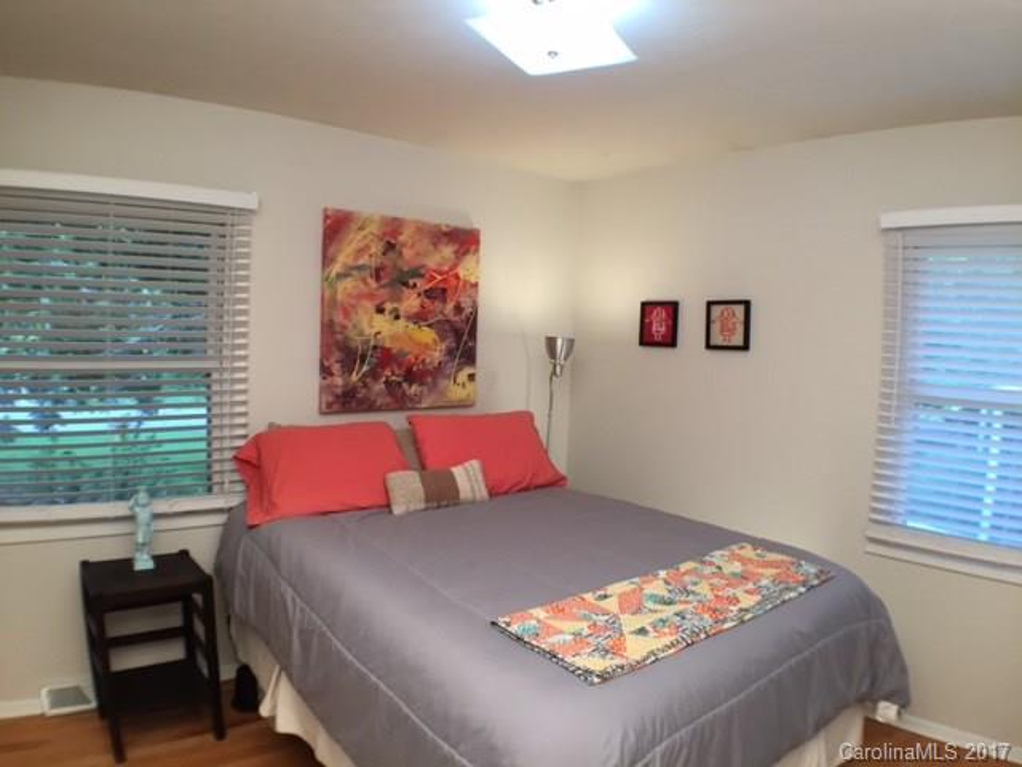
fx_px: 856
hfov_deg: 61.7
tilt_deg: -3.8
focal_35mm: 29
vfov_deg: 48.2
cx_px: 511
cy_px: 384
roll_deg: -2.9
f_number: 2.2
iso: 32
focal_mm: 4.15
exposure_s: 1/30
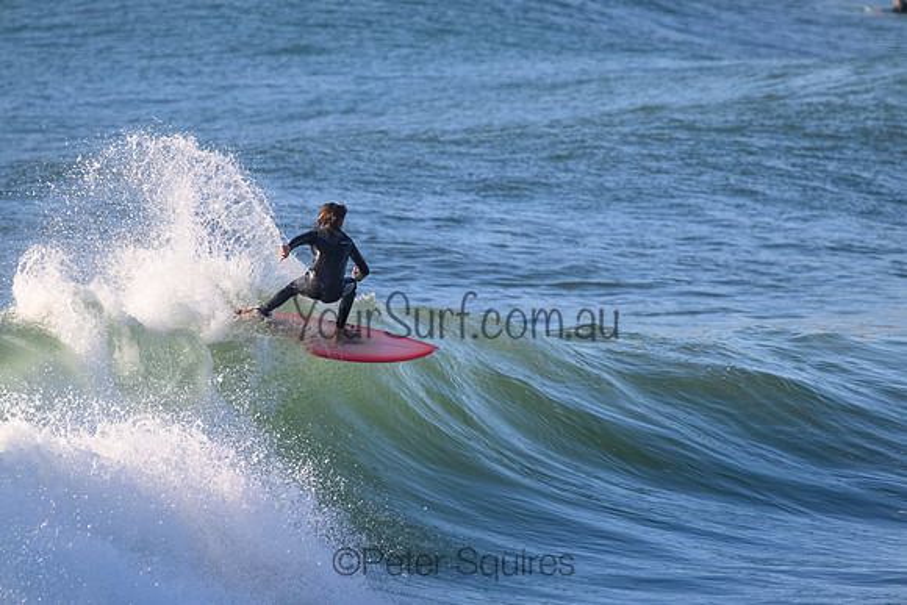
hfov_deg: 2.6
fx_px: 20159
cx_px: 454
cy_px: 302
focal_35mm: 800
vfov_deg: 1.7
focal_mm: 800
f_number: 11
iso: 2800
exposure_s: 1/2000
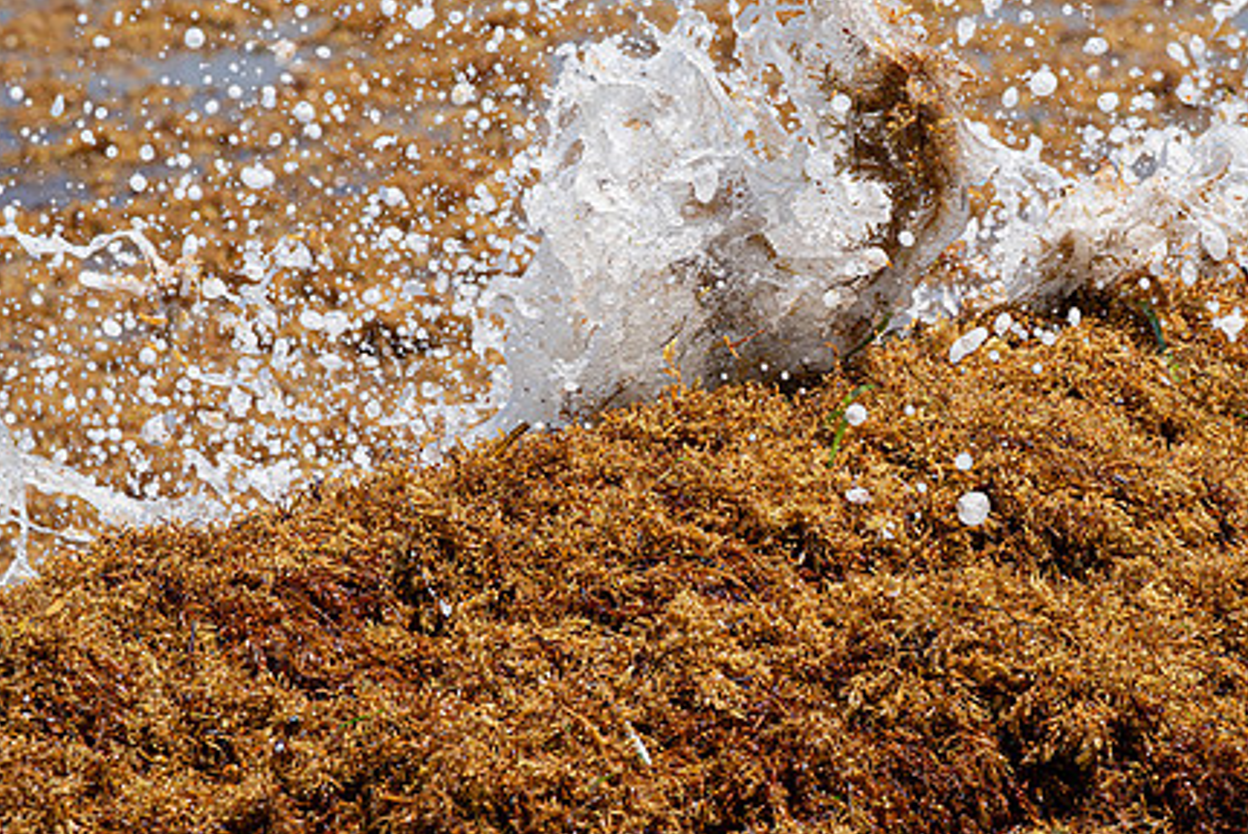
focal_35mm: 285
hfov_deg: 7.2
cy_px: 320
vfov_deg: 4.8
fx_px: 9886
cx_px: 750
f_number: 10
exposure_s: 1/1250
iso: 640
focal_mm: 212
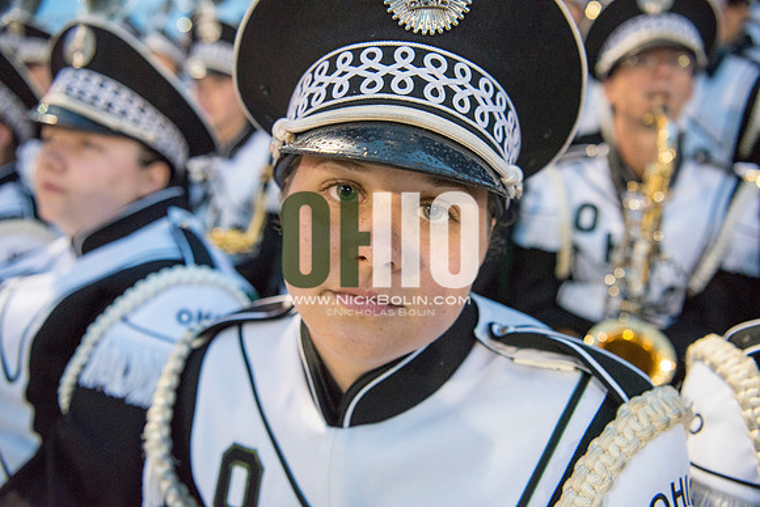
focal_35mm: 28
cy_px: 254
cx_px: 380
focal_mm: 28
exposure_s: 1/320
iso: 2000
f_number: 3.2
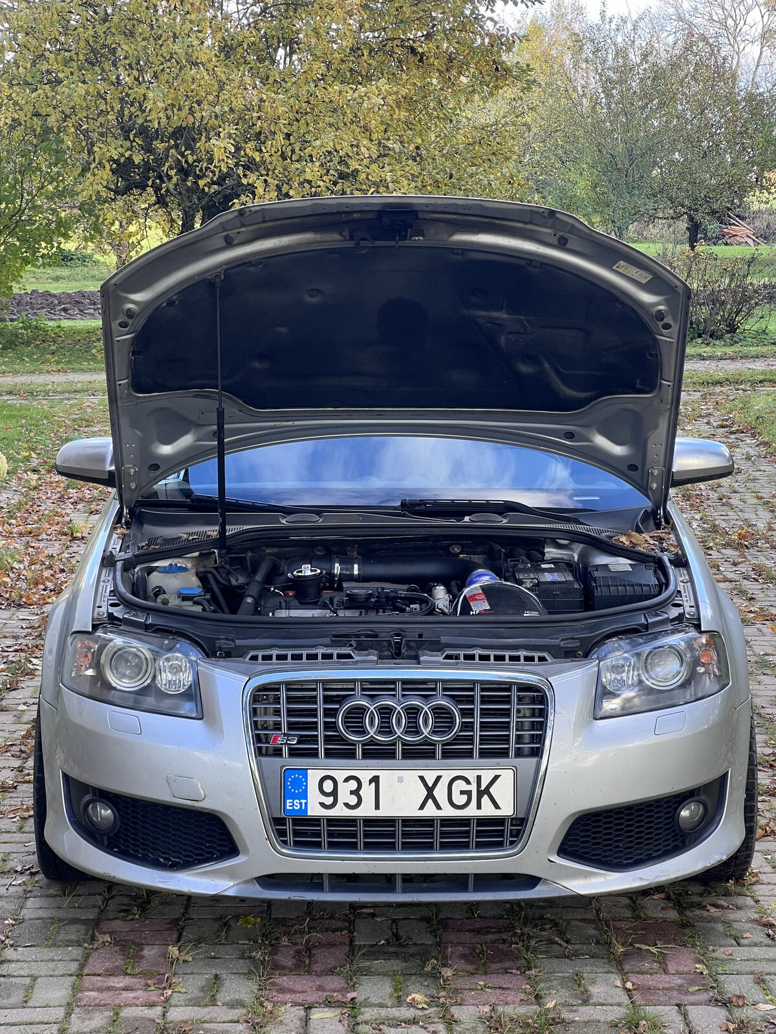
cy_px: 517
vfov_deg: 25.3
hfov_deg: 19.1
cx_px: 388
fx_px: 2302
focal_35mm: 77
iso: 64
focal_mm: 9
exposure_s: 1/99
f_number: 2.8
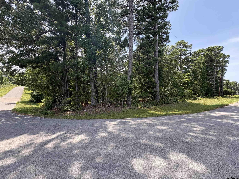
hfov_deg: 102.1
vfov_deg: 85.7
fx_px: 97
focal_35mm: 14
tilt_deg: +0.0
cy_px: 90
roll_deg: -1.8
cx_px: 120
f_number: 2.2
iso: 64
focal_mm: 2.22
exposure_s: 1/352
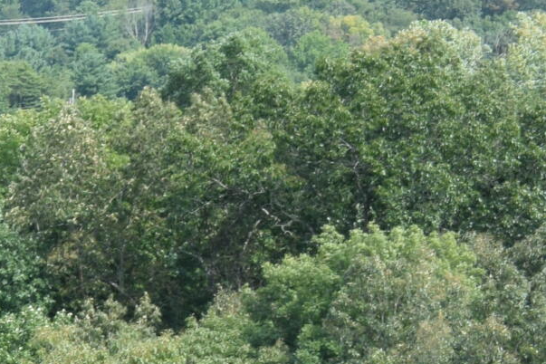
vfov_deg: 6.2
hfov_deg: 8.6
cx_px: -804
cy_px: 746
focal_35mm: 216
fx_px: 3283
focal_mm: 29
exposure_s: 1/250
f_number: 8
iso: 280
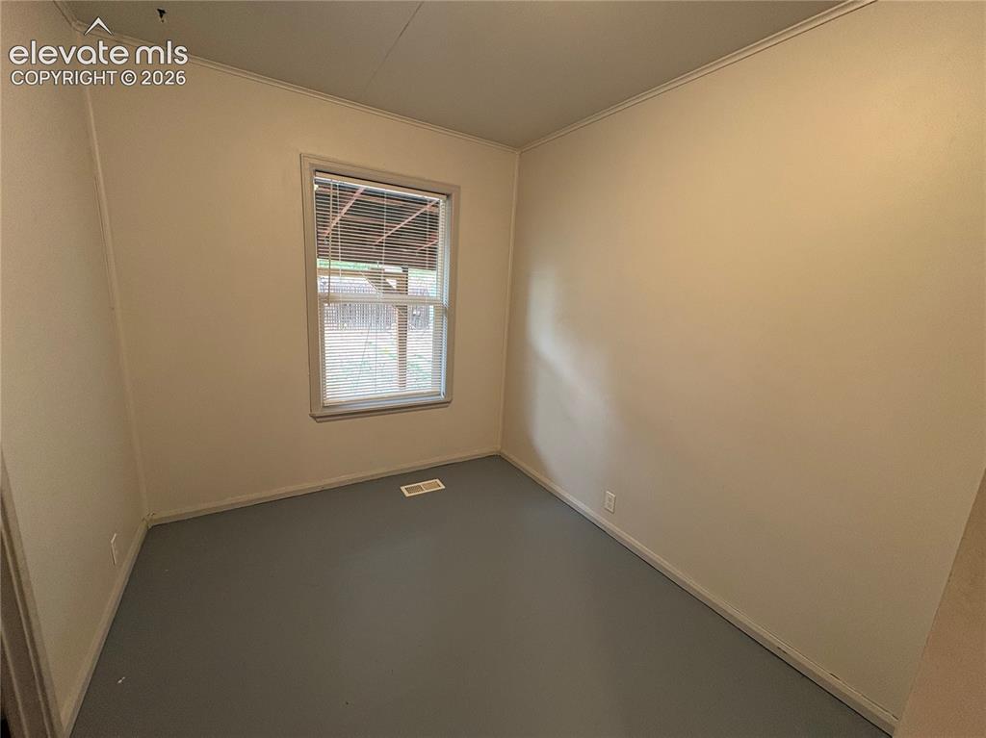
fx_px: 399
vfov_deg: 85.6
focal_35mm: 14
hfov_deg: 102.1
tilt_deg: -11.3
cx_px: 493
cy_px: 369
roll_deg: -2.8
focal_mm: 2.22
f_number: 2.2
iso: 160
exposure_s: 1/60
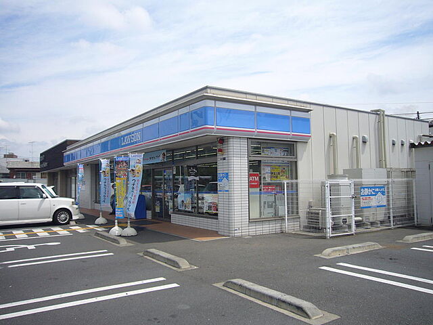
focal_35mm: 30
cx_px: 216
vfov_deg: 46.8
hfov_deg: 60.0
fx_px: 375
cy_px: 162
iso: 80
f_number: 5.6
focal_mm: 4.9
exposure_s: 1/320
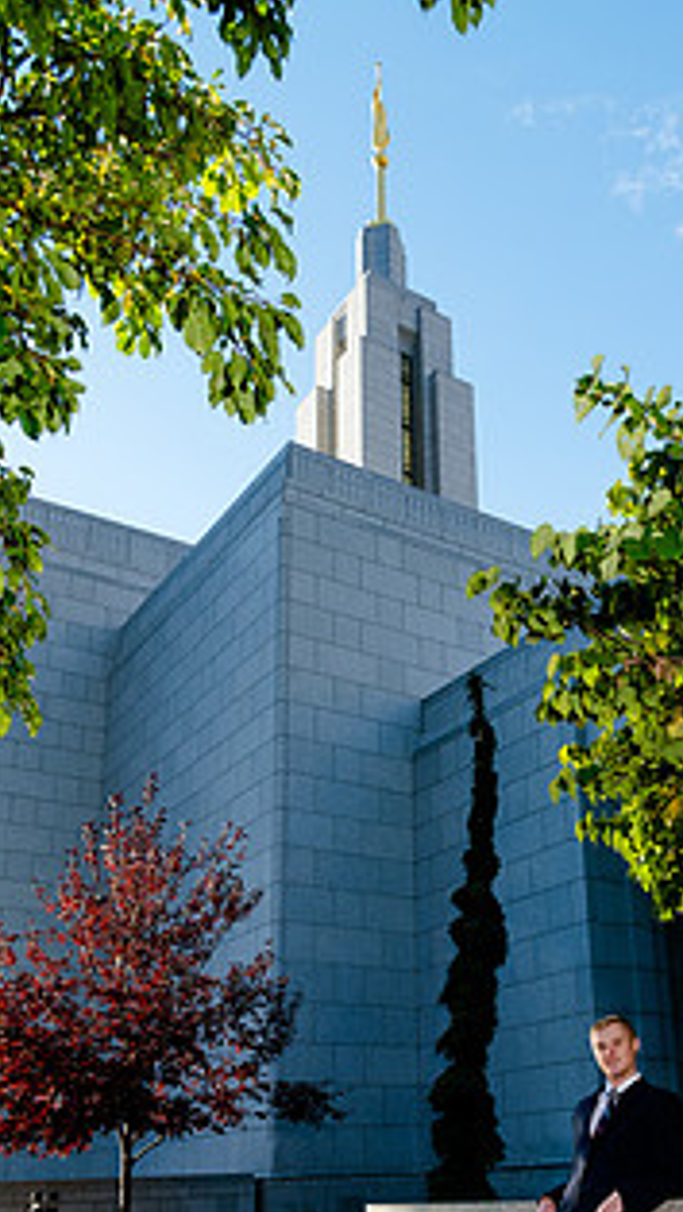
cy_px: 818
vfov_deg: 54.0
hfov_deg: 32.4
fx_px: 1157
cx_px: 496
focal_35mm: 36
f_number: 6.3
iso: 400
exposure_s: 1/320
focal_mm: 24
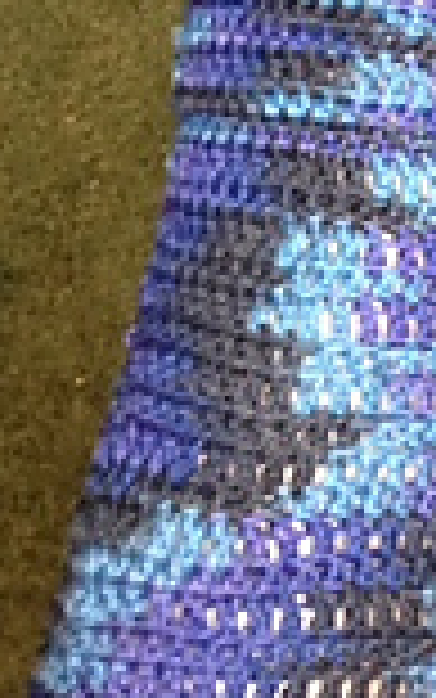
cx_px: 694
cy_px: -117
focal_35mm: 113
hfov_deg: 11.1
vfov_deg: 17.6
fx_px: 2146
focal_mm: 4.12
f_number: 2.4
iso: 125
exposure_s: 1/16
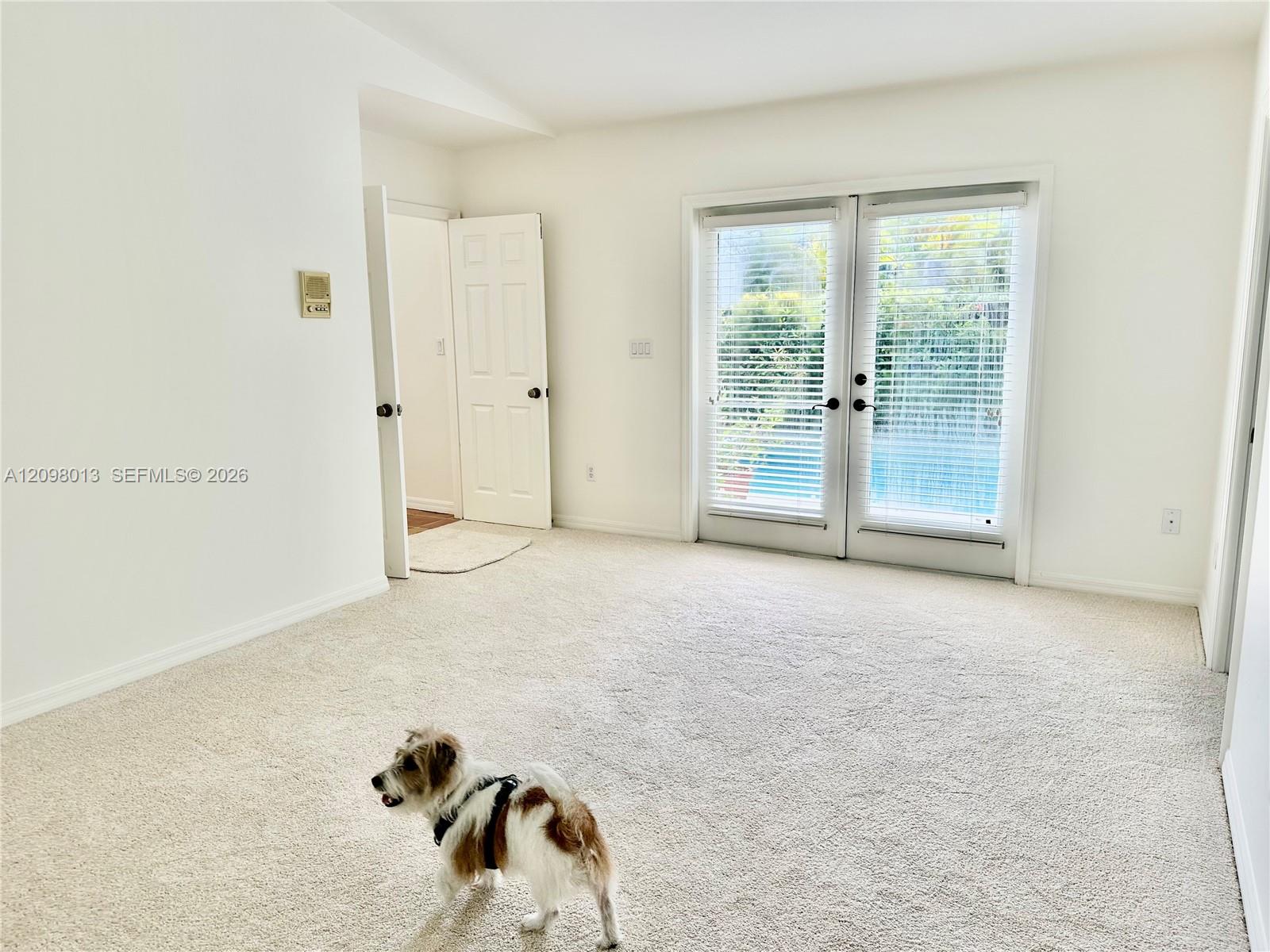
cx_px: 635
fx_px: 881
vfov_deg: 56.8
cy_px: 476
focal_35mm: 24
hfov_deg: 71.6
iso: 64
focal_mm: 6.86
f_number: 1.78
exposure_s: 1/190
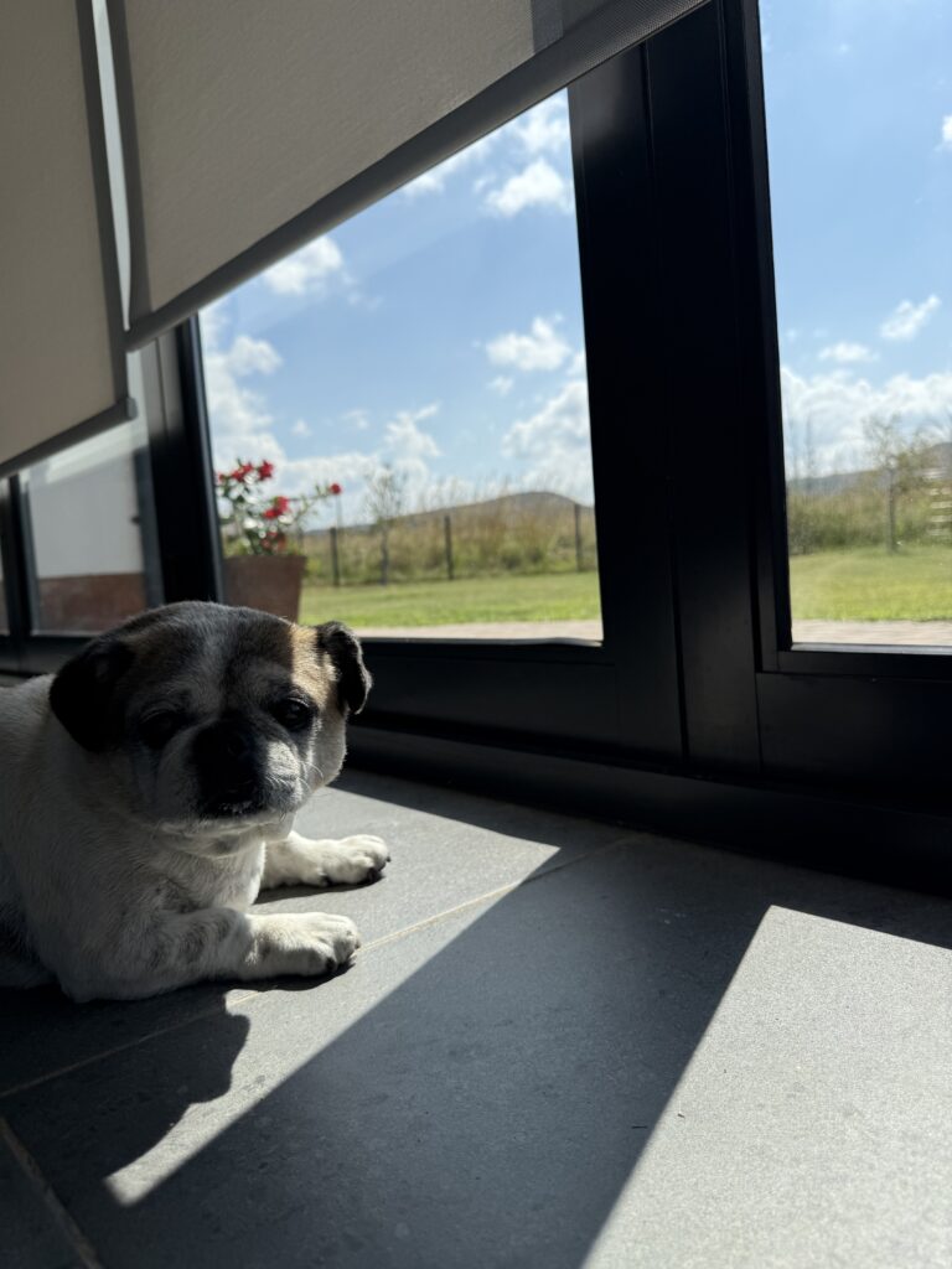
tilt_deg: -5.2
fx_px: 880
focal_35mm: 24
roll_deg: +2.8
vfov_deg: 71.6
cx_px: 476
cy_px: 634
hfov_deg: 56.8
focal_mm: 6.76
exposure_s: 1/6173
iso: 80
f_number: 1.78
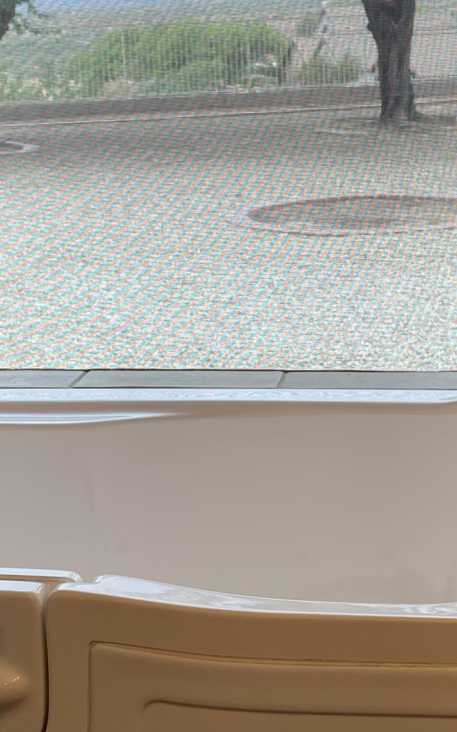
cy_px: 299
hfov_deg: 18.3
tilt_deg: -9.5
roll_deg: +2.3
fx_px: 1415
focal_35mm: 71
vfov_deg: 28.9
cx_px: 267
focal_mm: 4.2
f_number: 1.6
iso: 32
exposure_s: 1/135
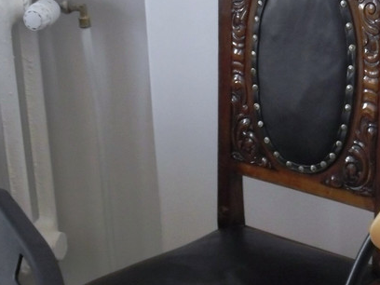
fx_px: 1262
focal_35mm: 115
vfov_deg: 12.9
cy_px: 197
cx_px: 388
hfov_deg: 16.7
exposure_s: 1/34
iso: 100
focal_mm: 7.8
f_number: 4.5
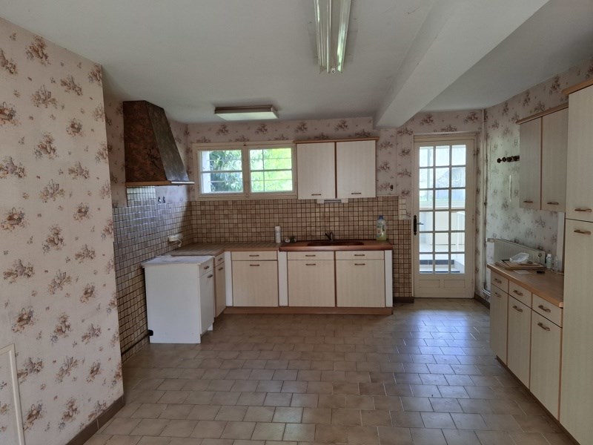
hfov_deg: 73.9
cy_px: 222
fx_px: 394
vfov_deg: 58.9
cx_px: 296
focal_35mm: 23
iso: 100
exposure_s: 1/100
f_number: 1.8
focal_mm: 5.54
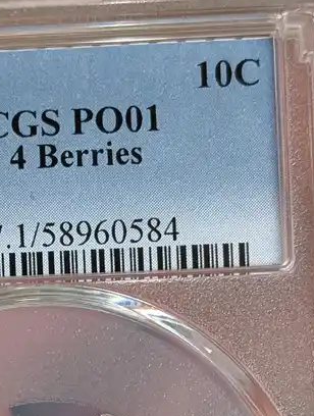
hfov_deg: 10.3
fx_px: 1734
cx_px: 69
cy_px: 453
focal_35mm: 144
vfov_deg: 13.4
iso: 117
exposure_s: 1/120
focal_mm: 6.9
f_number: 1.68
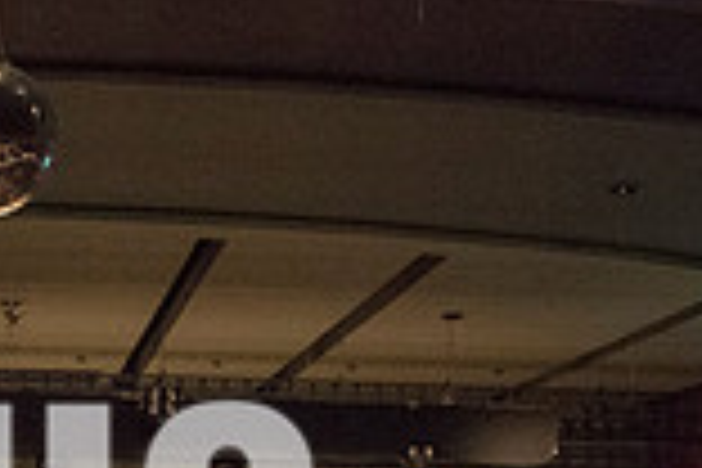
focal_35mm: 89
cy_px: 614
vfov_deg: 14.7
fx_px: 1735
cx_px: -27
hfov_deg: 21.9
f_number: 2.8
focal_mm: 24
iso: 4000
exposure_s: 1/320
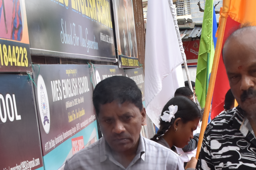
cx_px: 144
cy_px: 247
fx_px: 750
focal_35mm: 106
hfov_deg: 19.4
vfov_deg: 12.4
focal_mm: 23
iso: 400
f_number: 8
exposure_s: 1/250
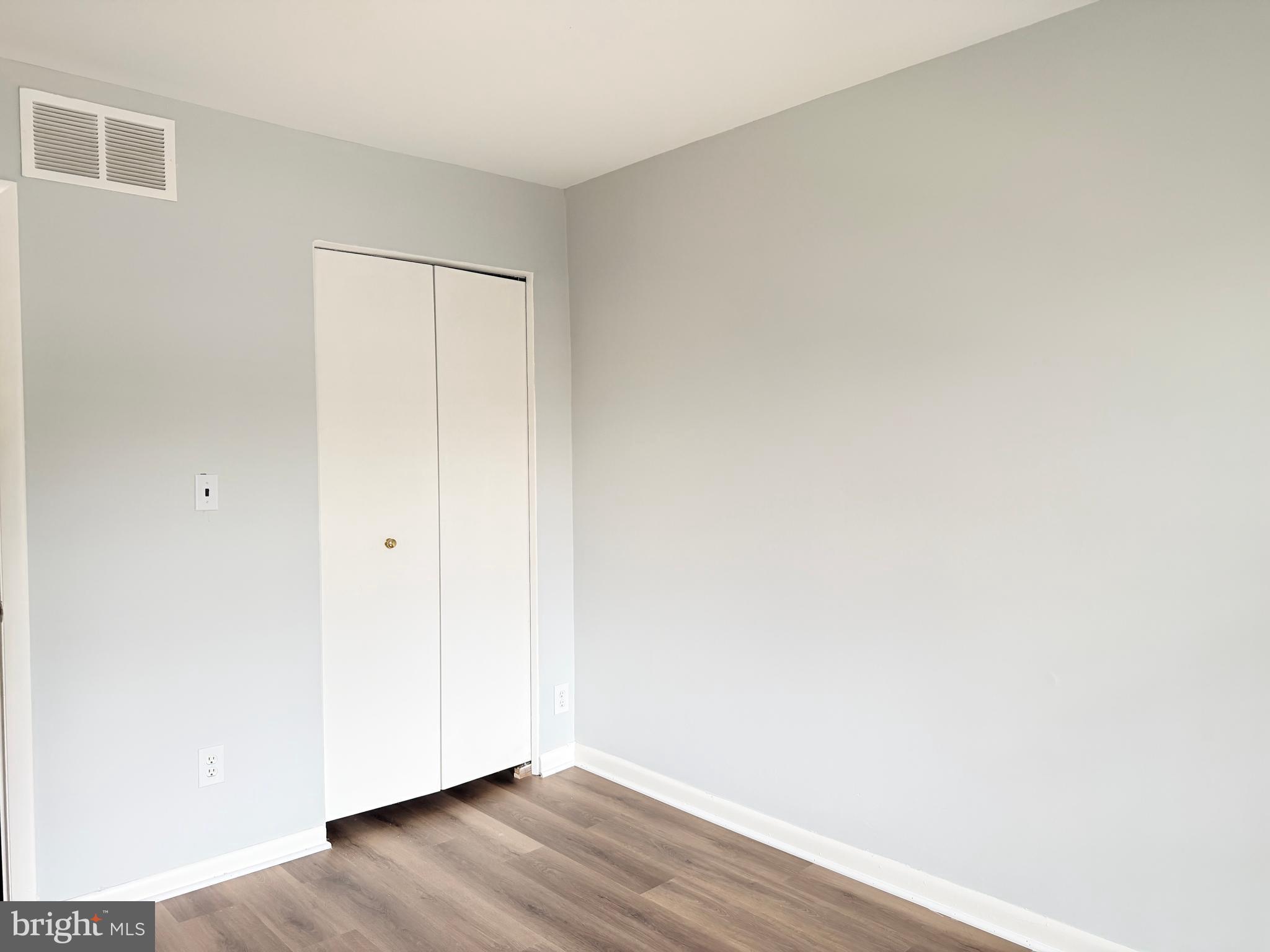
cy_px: 476
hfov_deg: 71.6
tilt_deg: -2.0
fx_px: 881
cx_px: 635
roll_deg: +0.6
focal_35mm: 24
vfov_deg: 56.8
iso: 200
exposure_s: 1/60
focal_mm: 6.76
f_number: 1.78
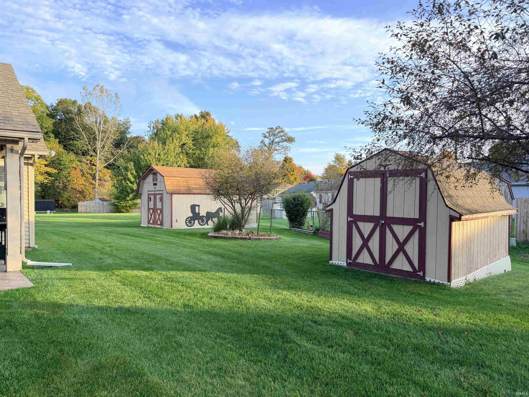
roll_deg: -0.2
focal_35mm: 24
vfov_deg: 56.8
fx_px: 367
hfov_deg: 71.6
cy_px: 198
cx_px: 264
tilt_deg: -0.9
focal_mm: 6.76
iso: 100
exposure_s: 1/383
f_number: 1.78
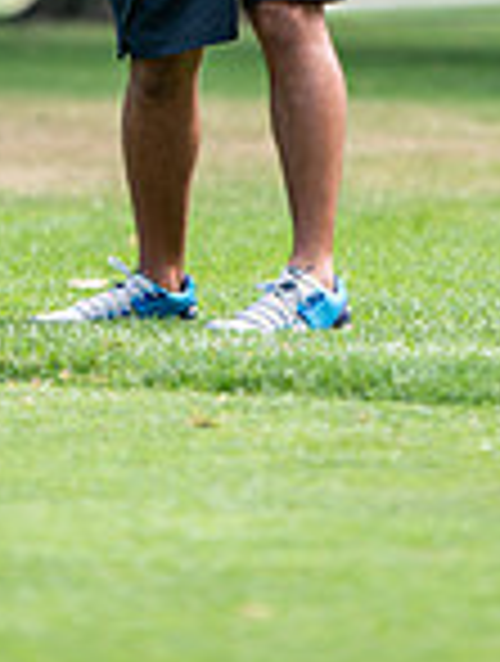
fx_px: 7594
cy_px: -320
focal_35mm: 396
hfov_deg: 3.8
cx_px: 171
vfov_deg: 5.0
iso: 250
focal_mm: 135
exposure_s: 1/800
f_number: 3.2
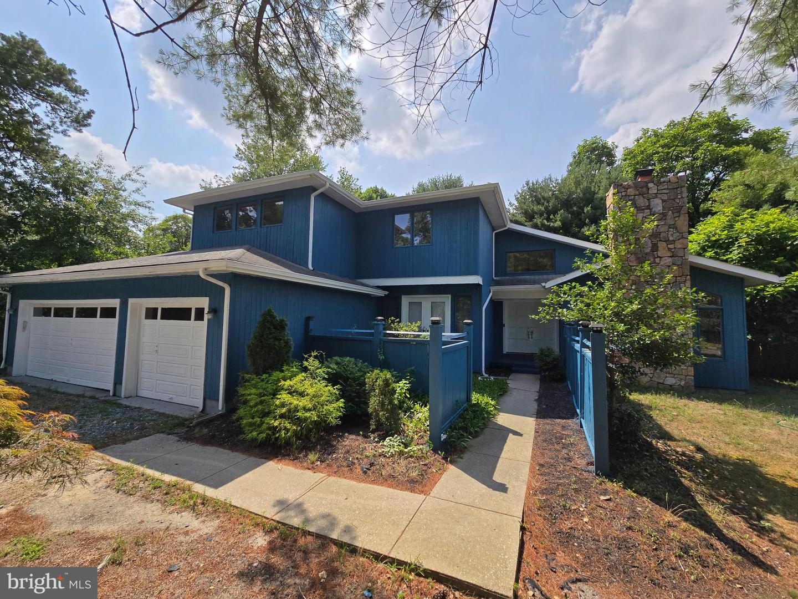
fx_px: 300
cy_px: 300
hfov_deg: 106.2
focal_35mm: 13
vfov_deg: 89.9
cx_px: 399
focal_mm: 2.2
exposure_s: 1/2828
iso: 50
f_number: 2.2
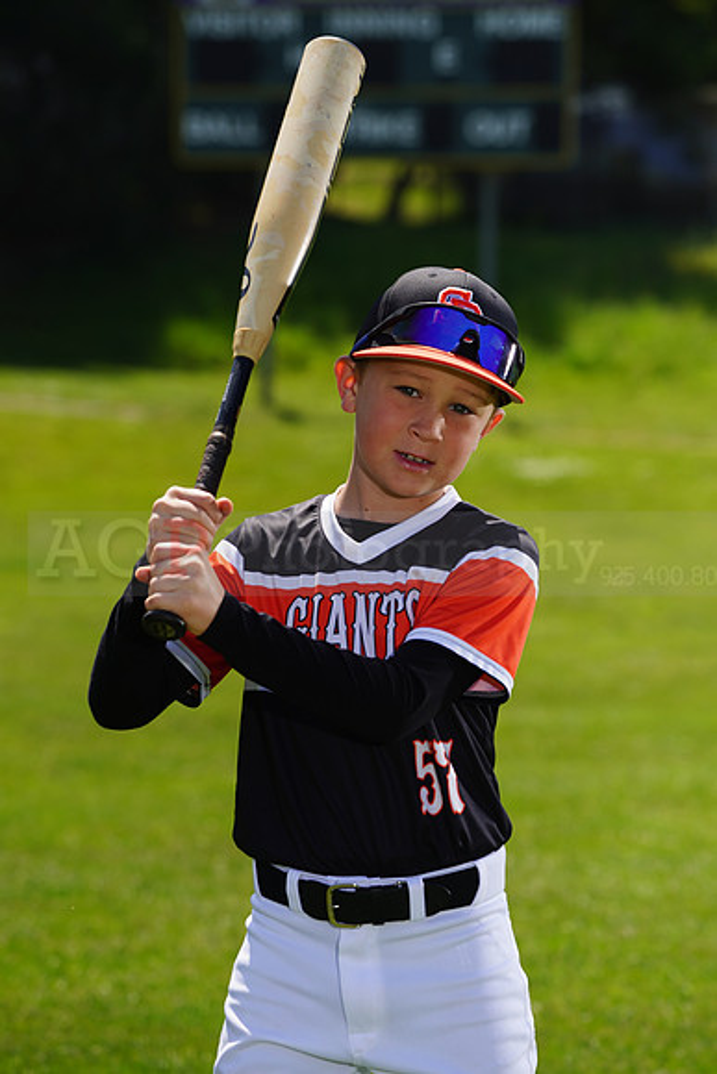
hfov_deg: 6.9
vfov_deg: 10.3
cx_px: 358
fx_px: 5971
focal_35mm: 200
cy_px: 537
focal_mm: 200
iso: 100
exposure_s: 1/250
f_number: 8
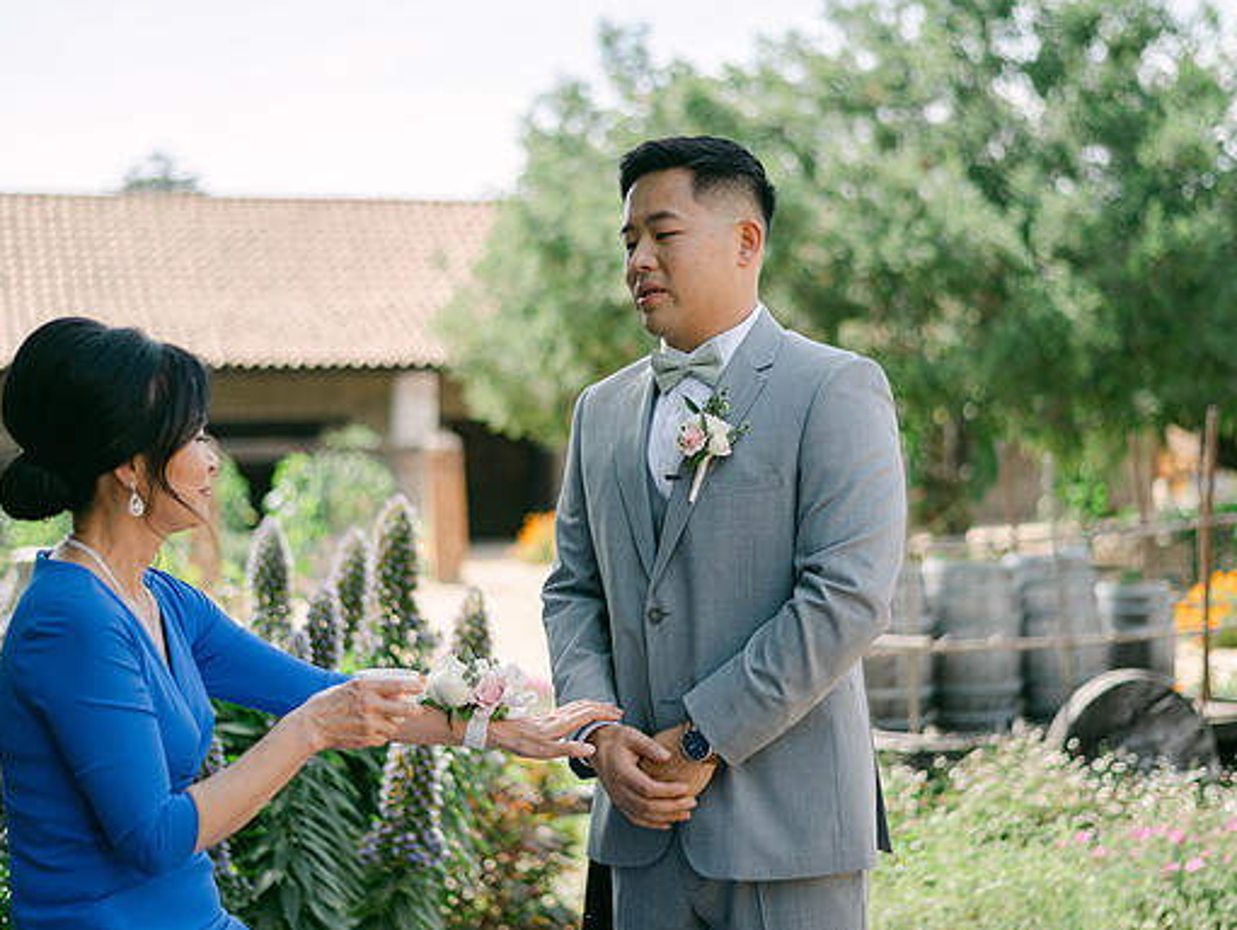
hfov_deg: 32.2
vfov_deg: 24.4
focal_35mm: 60
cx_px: 654
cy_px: 418
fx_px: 2146
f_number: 2
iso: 100
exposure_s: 1/2500
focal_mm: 50
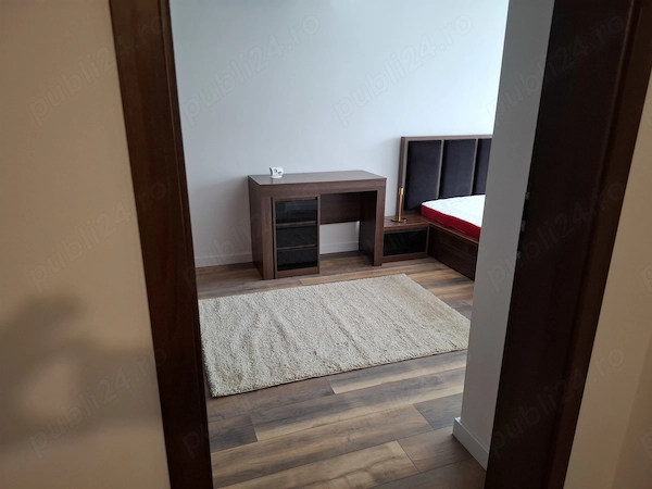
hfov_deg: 73.9
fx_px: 433
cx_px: 326
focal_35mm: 23
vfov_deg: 58.9
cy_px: 244
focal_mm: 5.54
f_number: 1.8
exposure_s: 1/60
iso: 160
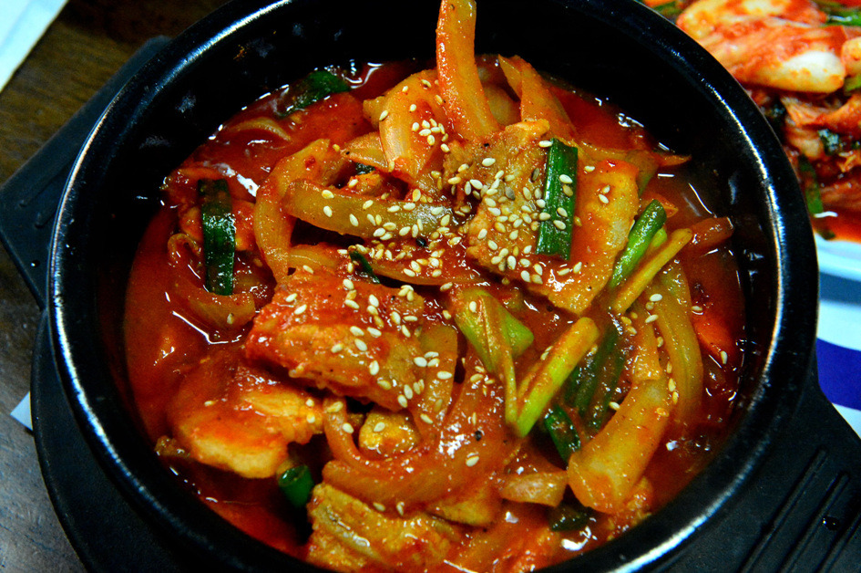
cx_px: 430
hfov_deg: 28.9
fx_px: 1672
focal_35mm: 70
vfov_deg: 19.4
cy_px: 286
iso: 11400
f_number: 11
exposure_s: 1/80
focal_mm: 70
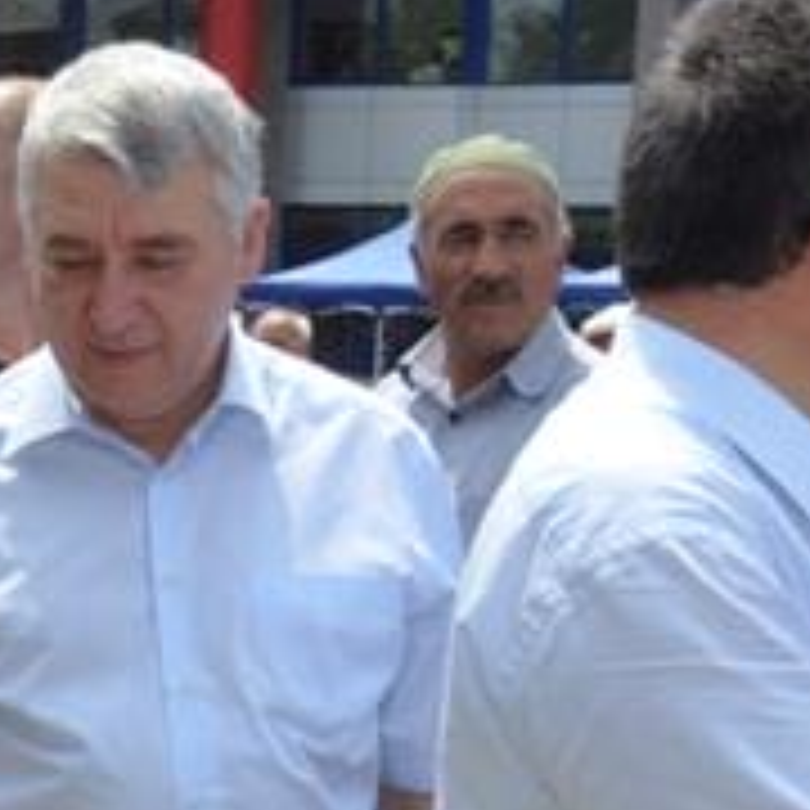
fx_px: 3600
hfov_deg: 12.4
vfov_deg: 12.6
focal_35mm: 136
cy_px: 886
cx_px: -270
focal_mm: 24
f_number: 25
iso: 1000
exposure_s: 1/250
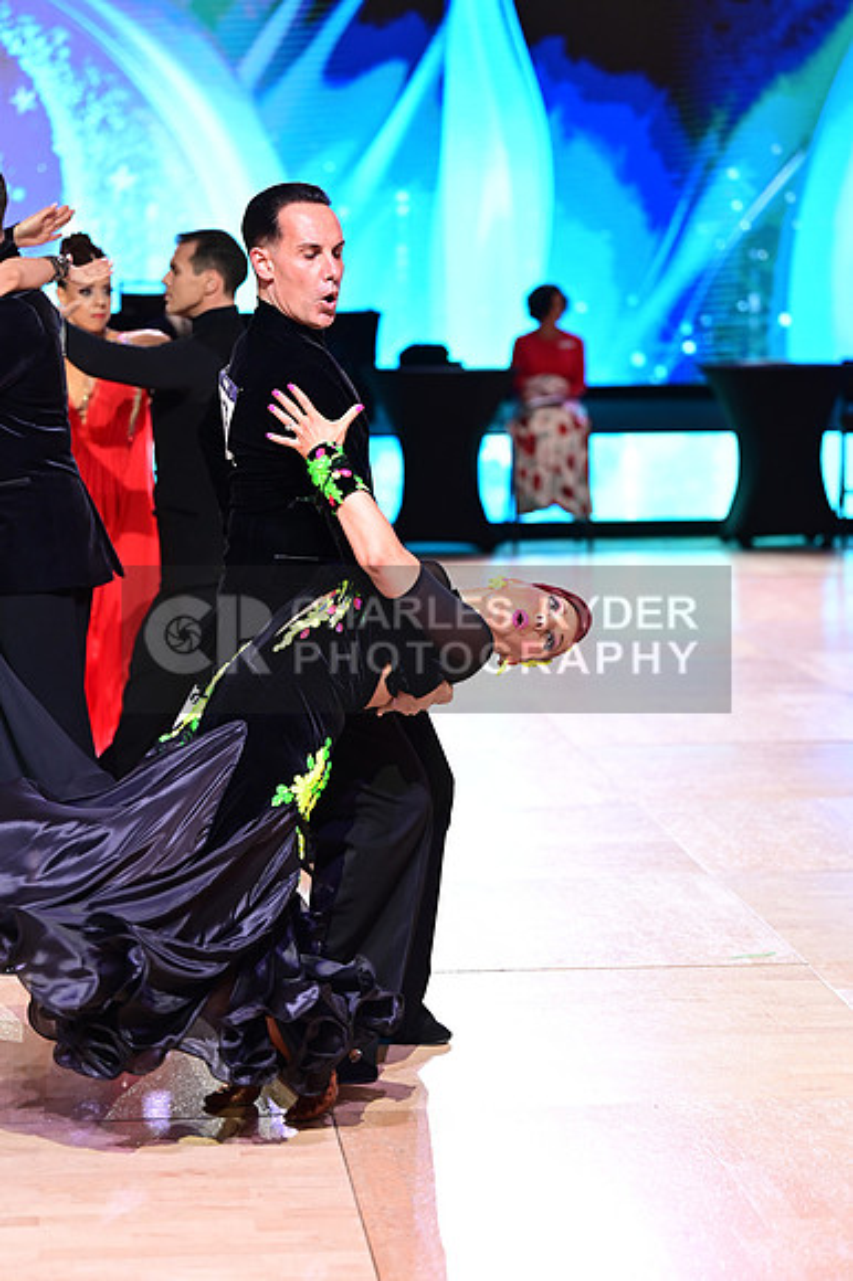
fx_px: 3238
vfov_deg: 22.4
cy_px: 640
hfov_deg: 15.0
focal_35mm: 91
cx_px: 426
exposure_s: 1/400
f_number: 2.8
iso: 1600
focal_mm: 91
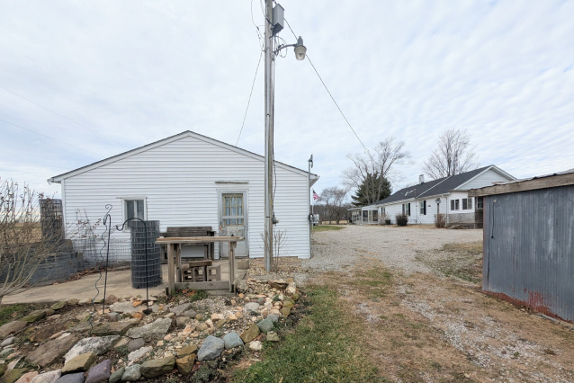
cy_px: 223
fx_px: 207
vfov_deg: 84.8
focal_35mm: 13
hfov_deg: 108.3
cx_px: 294
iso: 55
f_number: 1.7
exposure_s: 1/1362
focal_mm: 2.02
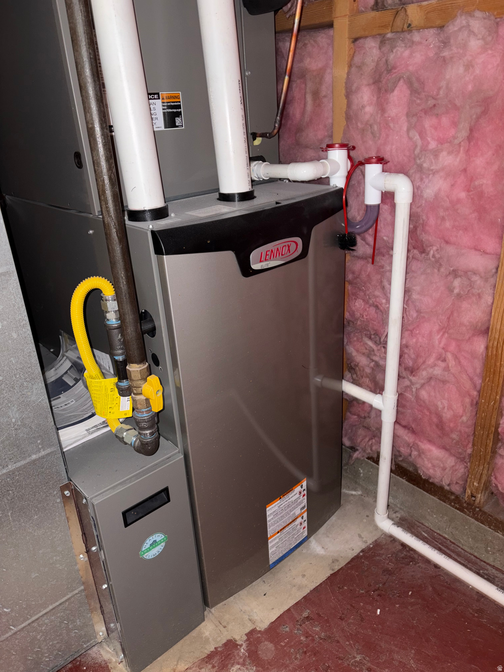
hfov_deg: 53.1
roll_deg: +4.0
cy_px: 336
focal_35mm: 26
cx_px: 252
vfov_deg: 67.3
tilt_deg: -24.1
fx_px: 505
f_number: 1.6
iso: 40
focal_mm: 5.96
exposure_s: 1/4
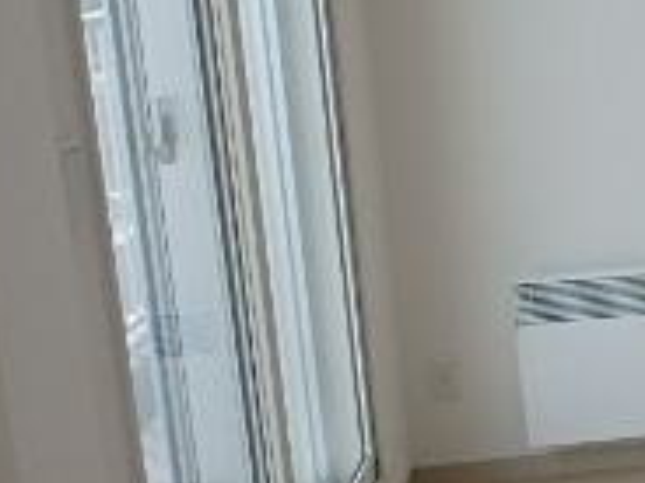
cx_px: 968
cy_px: 133
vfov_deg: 20.0
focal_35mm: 73
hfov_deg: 22.1
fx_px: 1360
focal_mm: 3.7
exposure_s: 1/250
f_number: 3.5
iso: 125
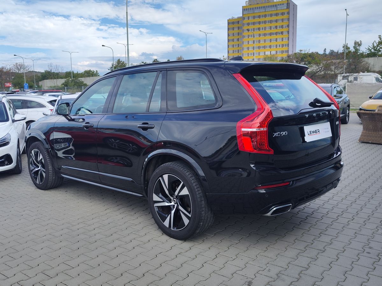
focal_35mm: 23
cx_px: 191
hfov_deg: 73.9
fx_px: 254
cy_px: 143
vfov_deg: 58.9
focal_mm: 7.01
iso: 50
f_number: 1.69
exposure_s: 1/699
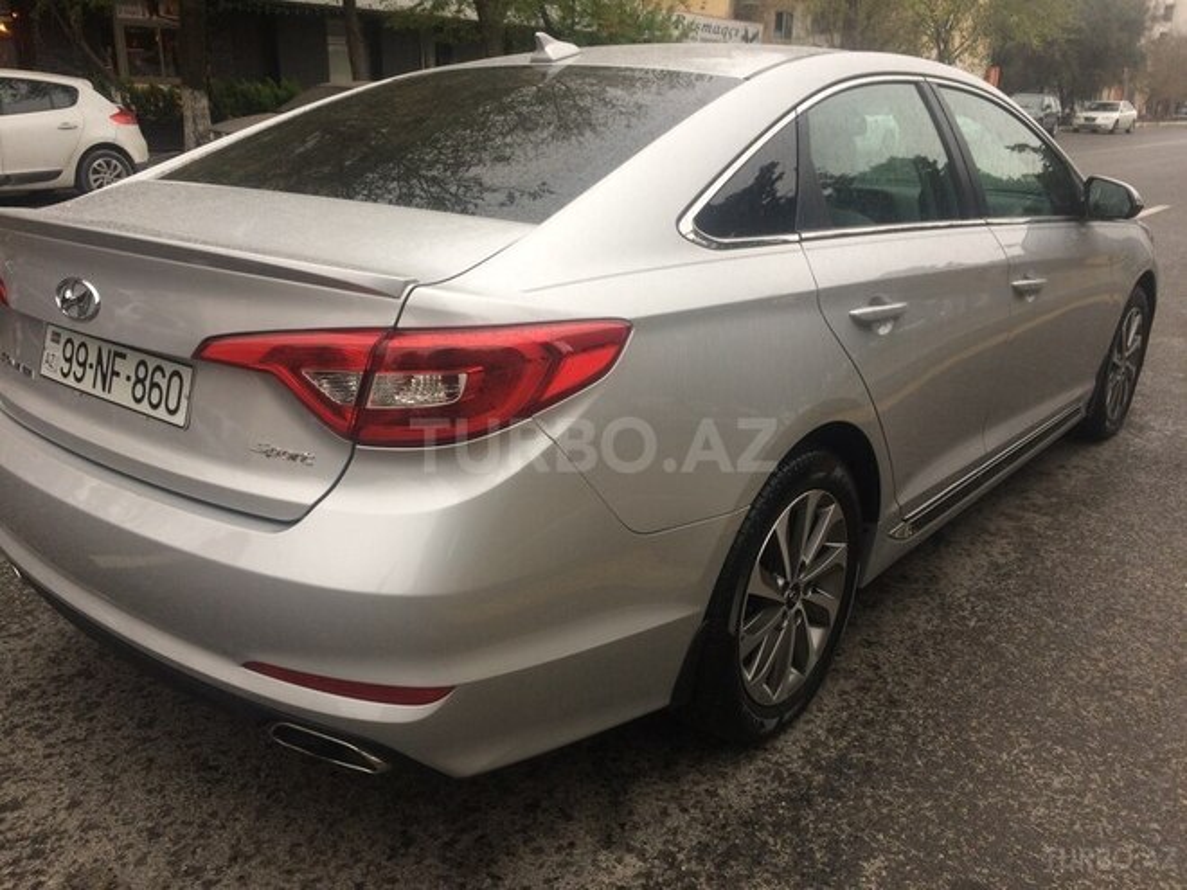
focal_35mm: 29
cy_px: 445
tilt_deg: -19.7
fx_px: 994
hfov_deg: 61.7
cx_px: 594
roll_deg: -1.6
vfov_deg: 48.2
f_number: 2.2
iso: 50
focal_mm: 4.15
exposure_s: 1/100
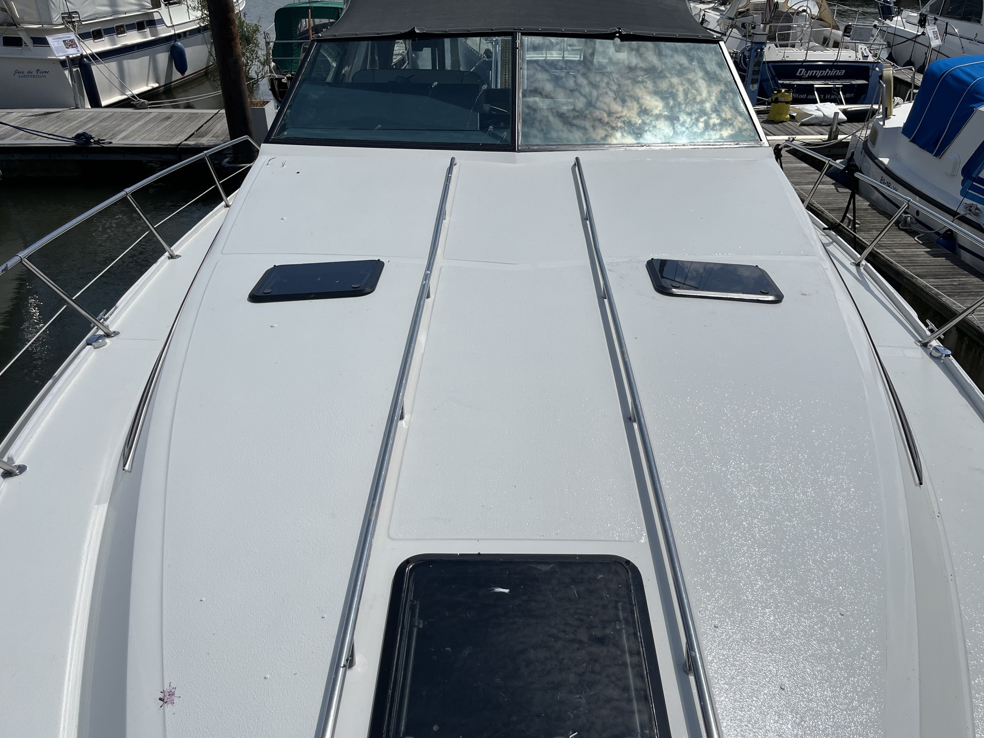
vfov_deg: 49.7
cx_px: 496
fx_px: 796
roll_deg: -0.6
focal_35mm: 28
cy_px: 394
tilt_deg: -30.0
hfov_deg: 63.4
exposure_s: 1/13333
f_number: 1.6
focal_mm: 5.1
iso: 50
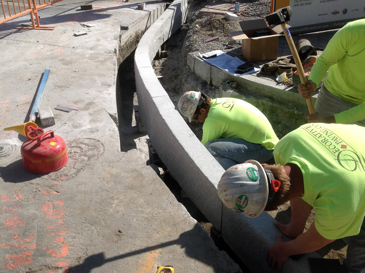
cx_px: 182
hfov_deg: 52.6
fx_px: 369
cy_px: 136
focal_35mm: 35
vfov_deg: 40.7
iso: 50
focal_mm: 4.28
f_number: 2.4
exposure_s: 1/2747
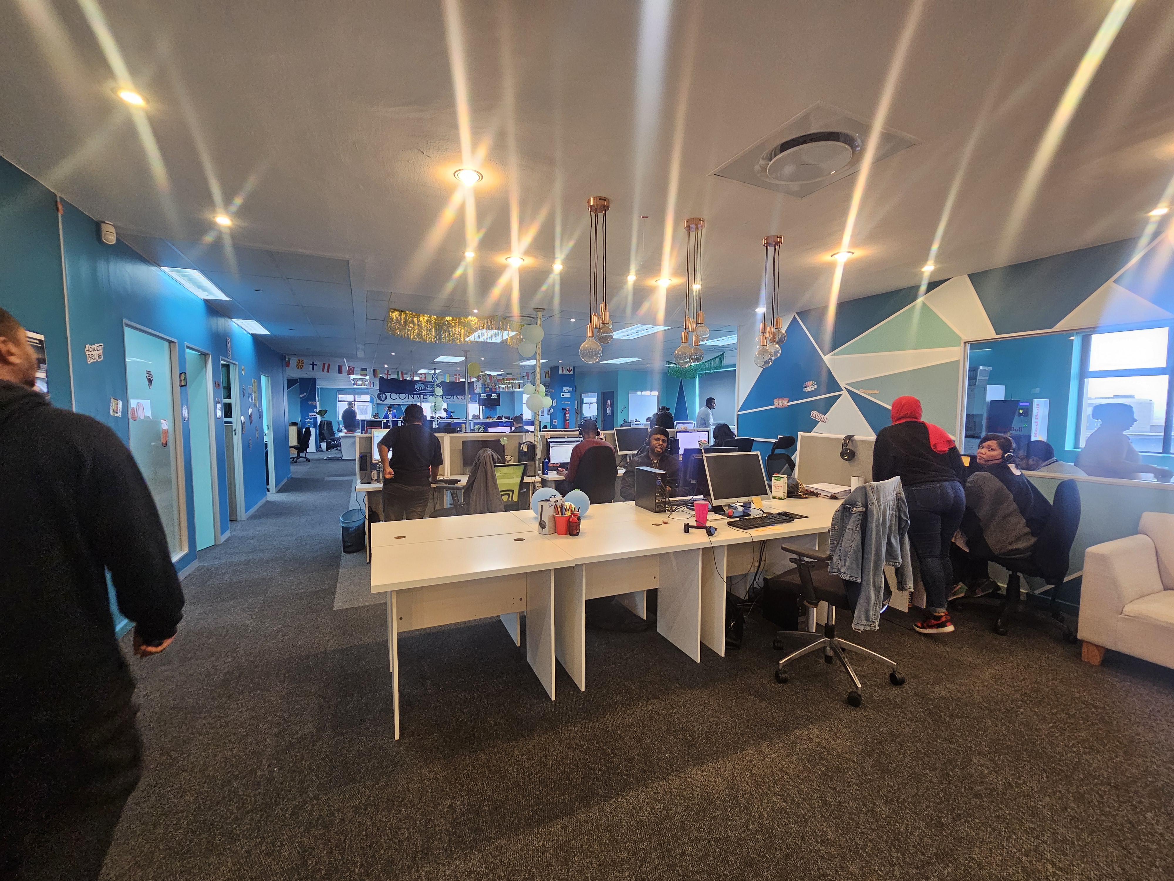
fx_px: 441
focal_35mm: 13
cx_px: 587
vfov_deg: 89.9
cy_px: 440
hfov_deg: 106.2
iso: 250
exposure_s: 1/50
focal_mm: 2.2
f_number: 2.2
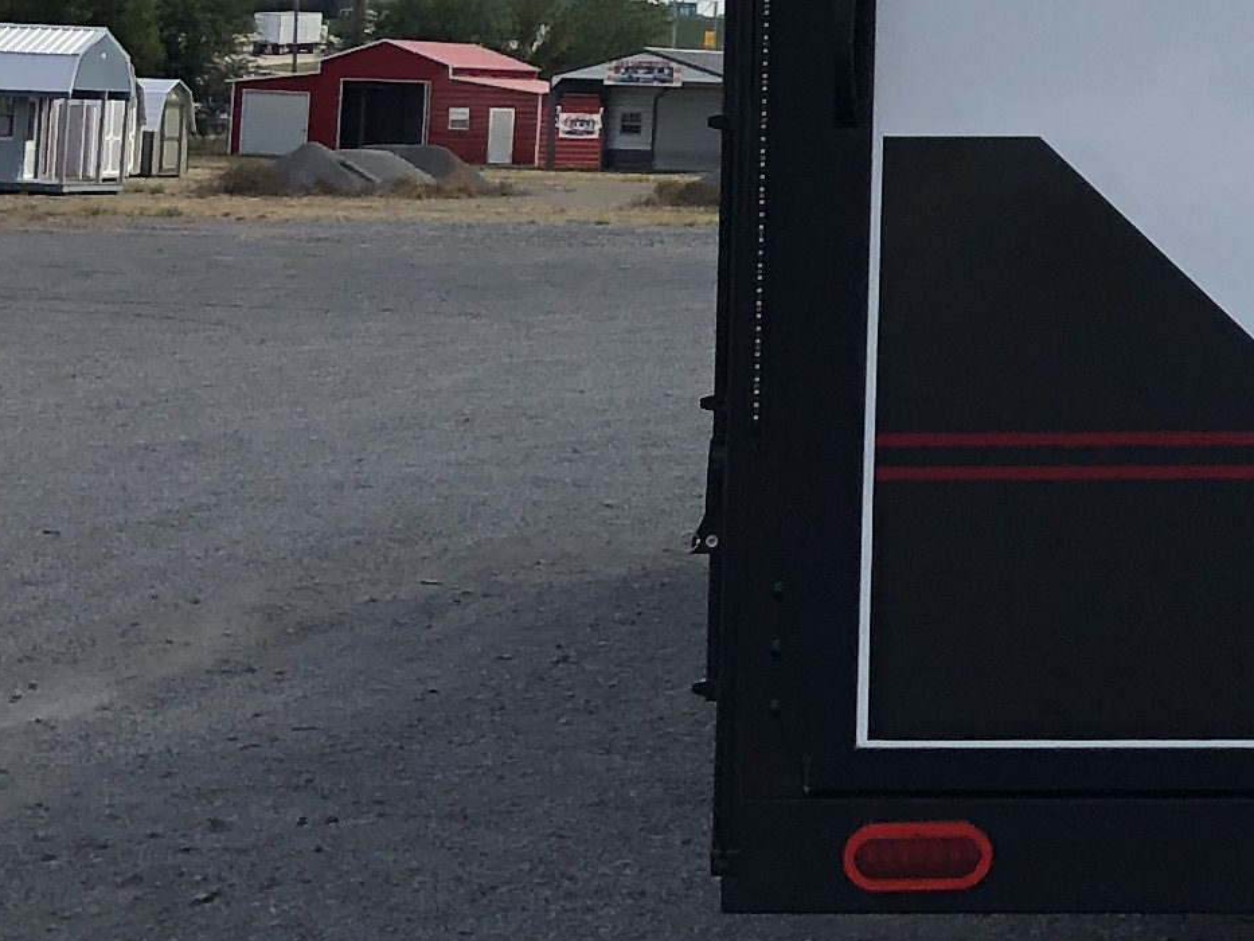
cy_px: -161
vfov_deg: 12.0
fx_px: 4384
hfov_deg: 15.2
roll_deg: -2.2
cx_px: 1792
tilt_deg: +3.7
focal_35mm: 121
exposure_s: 1/3205
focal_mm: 3.99
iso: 20
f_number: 1.8
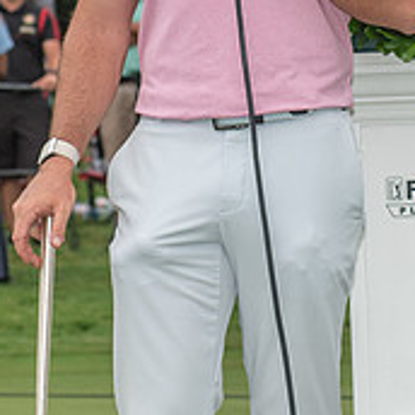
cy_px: 152
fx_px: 4137
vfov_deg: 5.7
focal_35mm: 305
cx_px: 311
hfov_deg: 5.7
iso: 140
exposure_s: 1/200
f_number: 4.5
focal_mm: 70
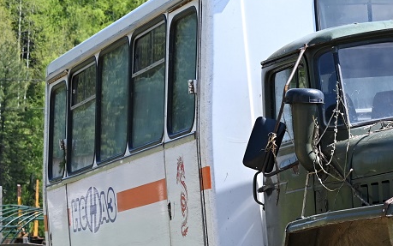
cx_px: 467
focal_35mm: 200
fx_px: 2142
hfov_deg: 10.3
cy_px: 208
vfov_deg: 6.6
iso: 400
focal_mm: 50
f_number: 4.5
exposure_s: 1/1250
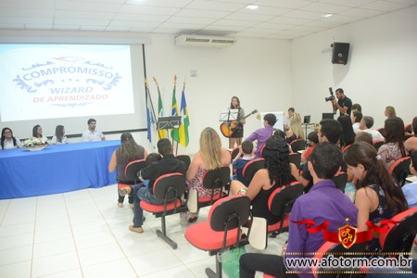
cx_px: 208
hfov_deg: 61.9
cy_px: 139
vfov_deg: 43.6
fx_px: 347
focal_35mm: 30
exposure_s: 1/80
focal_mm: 20
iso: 1600
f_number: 3.5
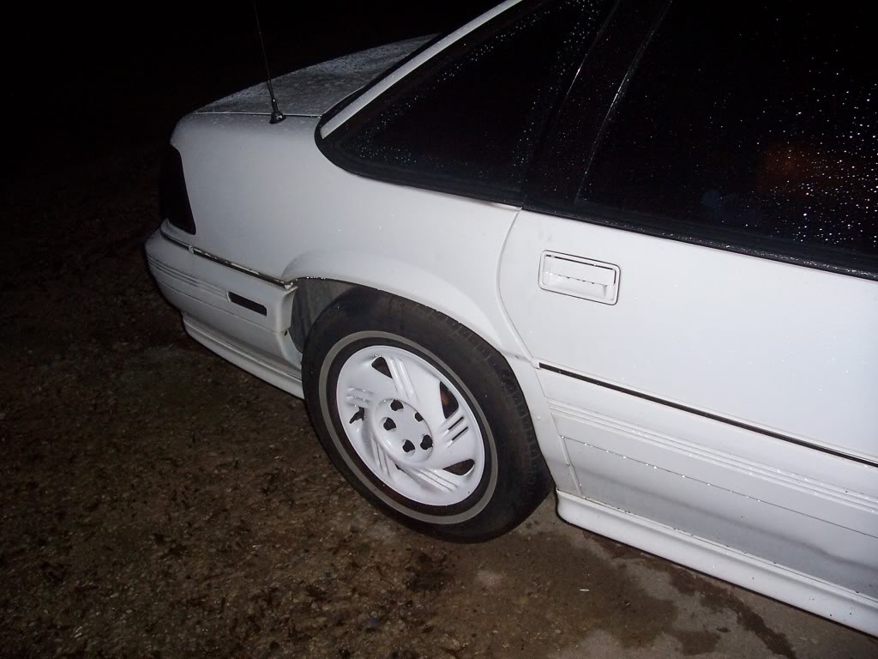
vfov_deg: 41.8
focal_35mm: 34
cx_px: 439
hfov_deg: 54.0
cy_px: 330
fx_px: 862
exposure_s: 1/2
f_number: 2.7
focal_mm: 5.6
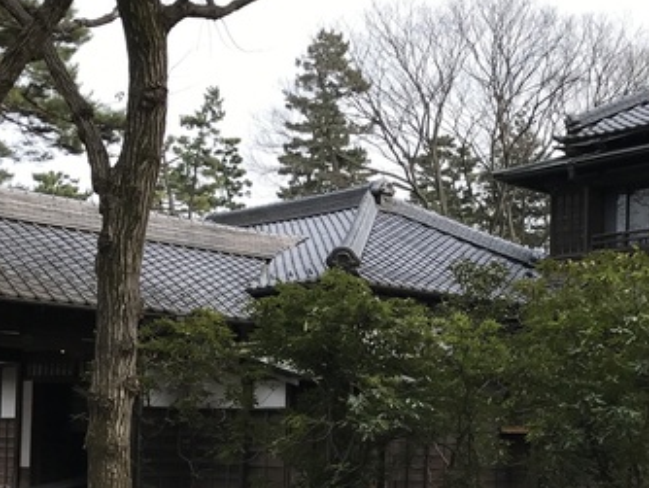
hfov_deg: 28.7
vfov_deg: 21.6
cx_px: 439
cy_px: 406
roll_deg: -1.2
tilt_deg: +1.7
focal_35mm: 67
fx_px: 1257
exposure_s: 1/656
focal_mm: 3.99
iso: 20
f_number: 1.8
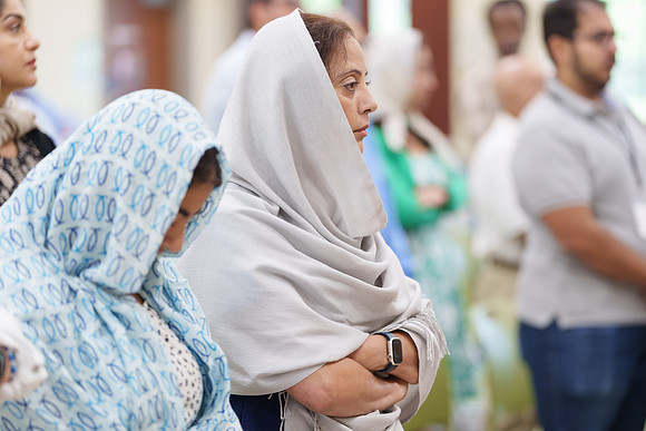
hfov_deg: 13.9
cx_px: 323
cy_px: 237
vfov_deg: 9.3
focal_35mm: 148
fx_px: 2648
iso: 1600
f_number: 2.8
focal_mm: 134
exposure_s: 1/160
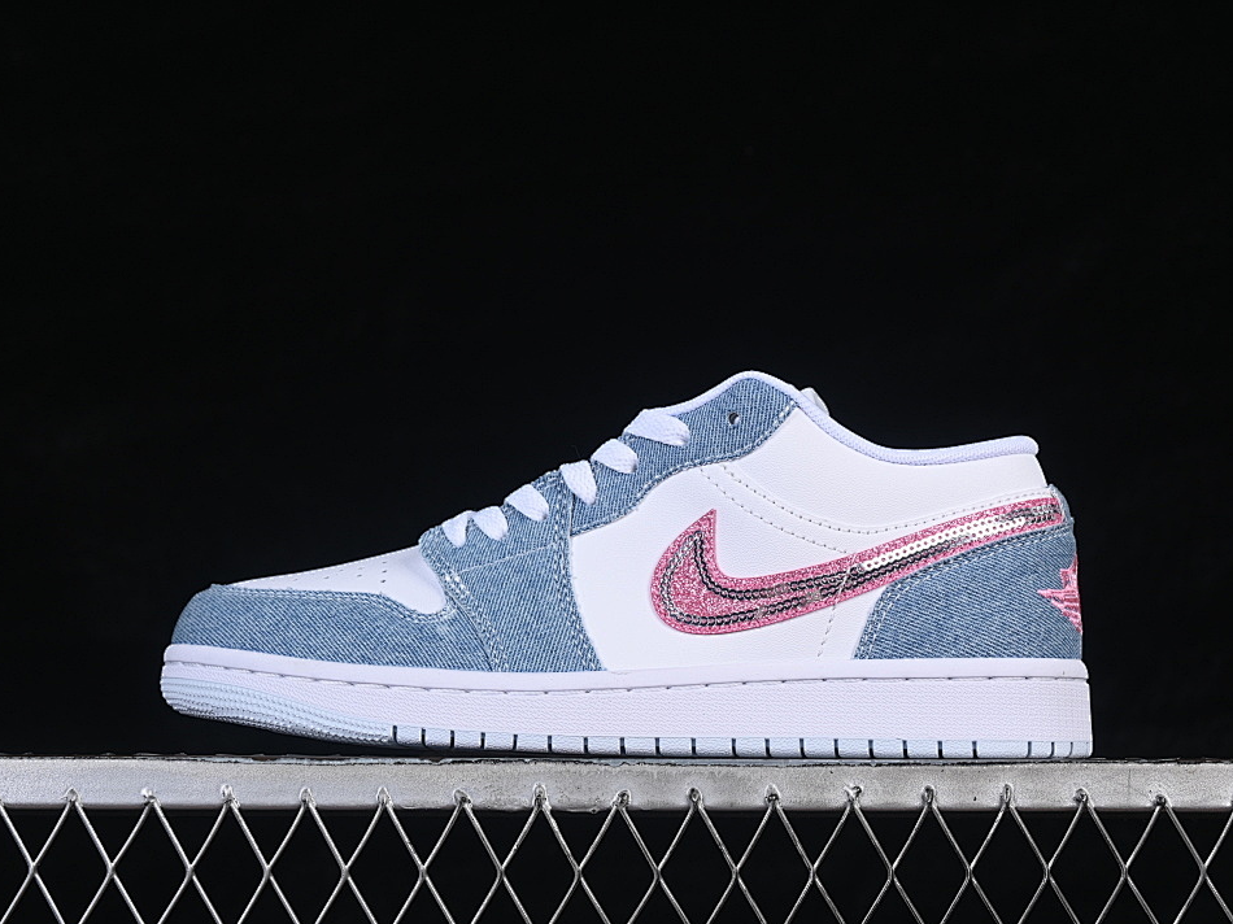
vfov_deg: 18.0
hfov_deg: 23.8
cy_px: 466
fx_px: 2920
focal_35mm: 82
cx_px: 642
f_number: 8
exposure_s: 1/80
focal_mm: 50
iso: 160
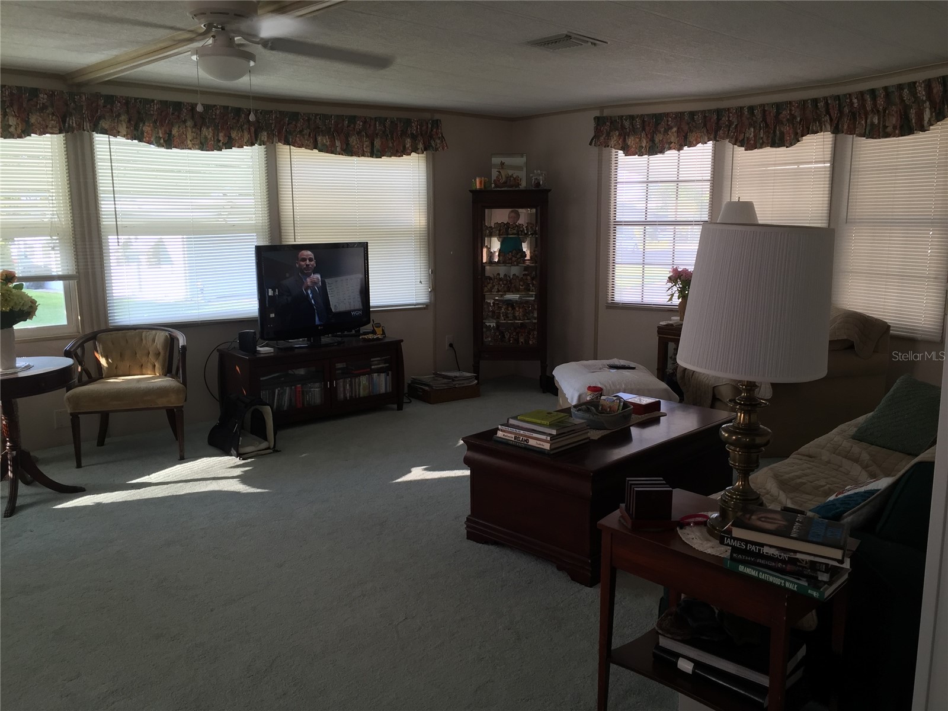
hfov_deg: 61.7
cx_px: 474
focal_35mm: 29
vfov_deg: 48.2
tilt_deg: -10.1
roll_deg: +0.5
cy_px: 356
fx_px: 794
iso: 40
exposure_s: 1/40
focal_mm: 4.15
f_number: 2.2
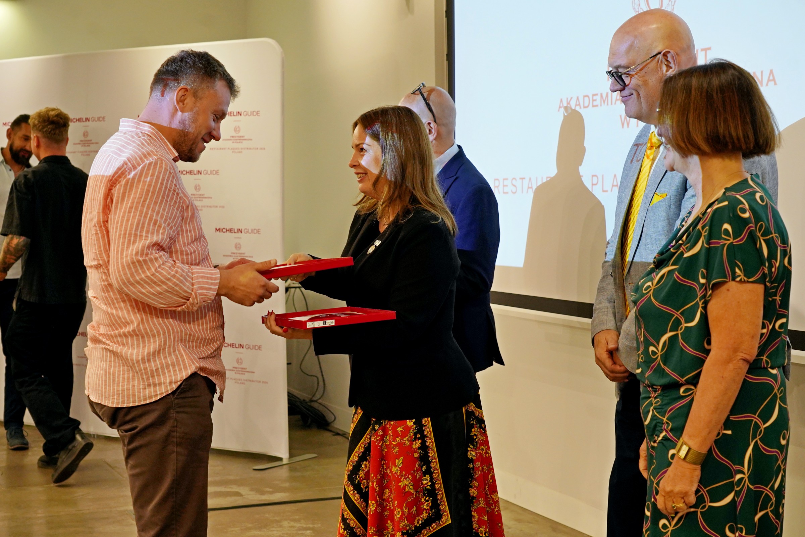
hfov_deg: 38.2
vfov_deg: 26.0
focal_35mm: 52
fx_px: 1163
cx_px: 402
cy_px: 268
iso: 1600
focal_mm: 52
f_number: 5.6
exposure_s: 1/200
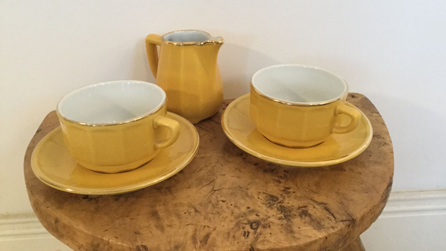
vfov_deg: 34.6
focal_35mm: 34
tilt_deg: -26.0
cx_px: 224
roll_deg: +1.5
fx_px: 402
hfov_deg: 58.0
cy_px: 104
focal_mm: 3.3
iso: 250
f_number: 2.4
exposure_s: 1/25
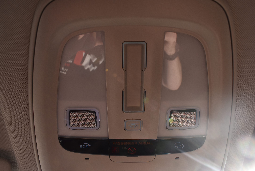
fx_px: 191
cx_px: 128
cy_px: 86
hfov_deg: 67.3
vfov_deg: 48.0
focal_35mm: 27
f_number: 8
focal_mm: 18
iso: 360
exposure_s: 1/250
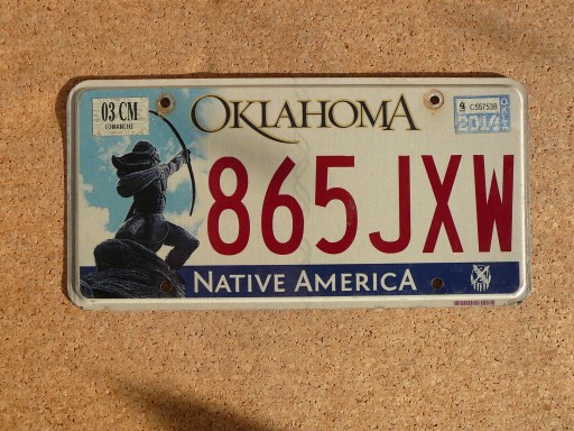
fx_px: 680
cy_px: 216
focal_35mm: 41
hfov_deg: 45.8
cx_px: 287
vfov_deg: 35.1
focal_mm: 6.1
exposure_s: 1/500
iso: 80
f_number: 3.1
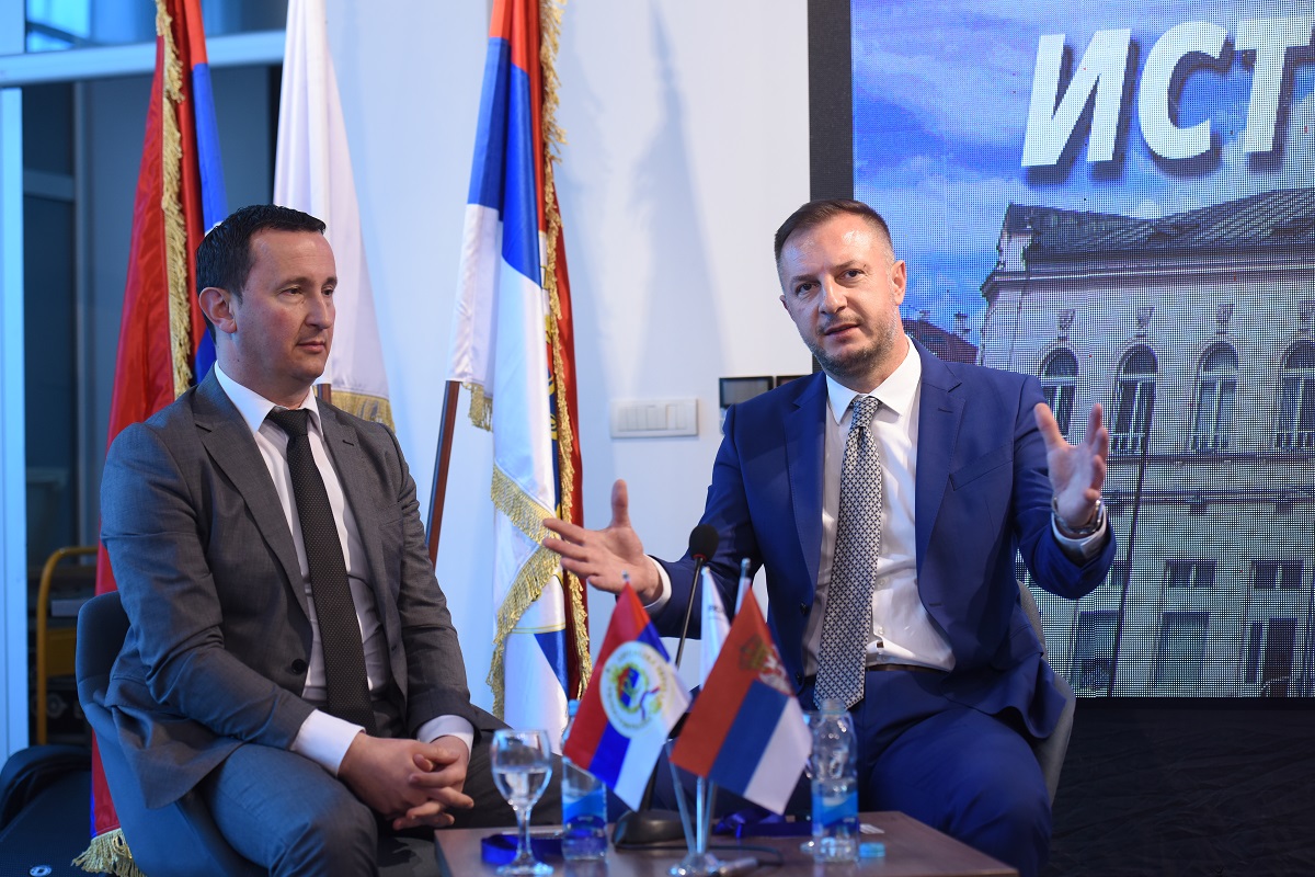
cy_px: 438
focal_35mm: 75
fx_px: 2739
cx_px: 658
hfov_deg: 27.0
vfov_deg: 18.2
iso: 1000
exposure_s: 1/200
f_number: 4
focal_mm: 75
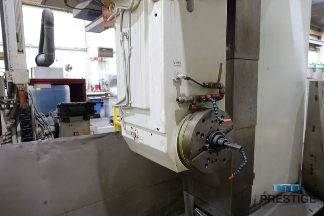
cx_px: 162
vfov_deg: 53.2
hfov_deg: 73.7
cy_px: 108
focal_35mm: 24
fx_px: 216
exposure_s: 1/30
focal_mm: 8.8
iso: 640
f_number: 1.8
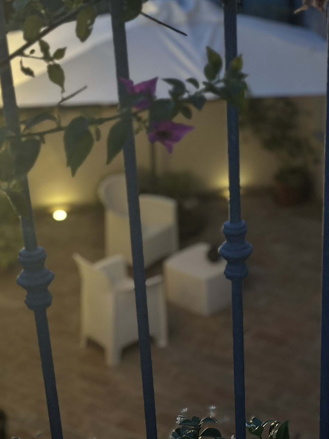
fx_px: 849
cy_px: 260
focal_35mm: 67
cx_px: 201
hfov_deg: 21.9
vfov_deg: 28.9
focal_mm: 6.86
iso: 1000
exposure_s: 1/20
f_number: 1.78
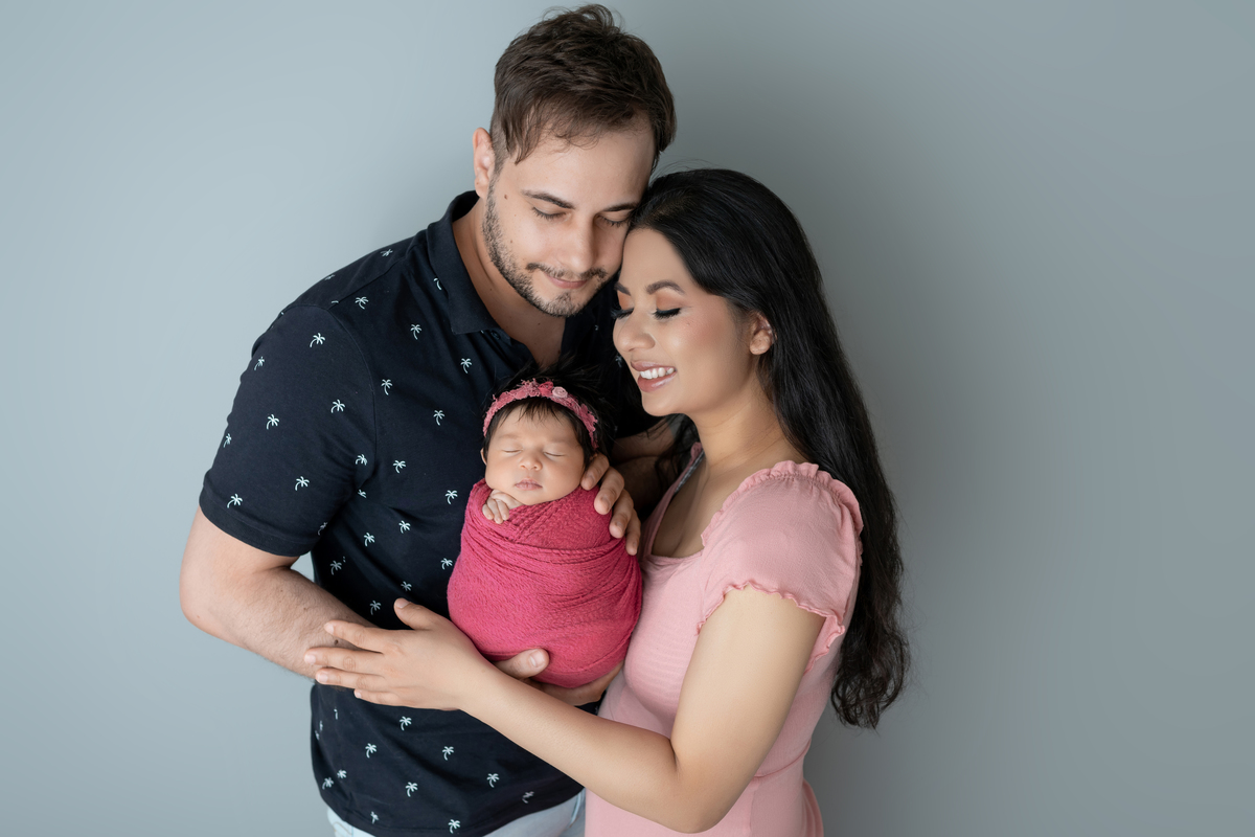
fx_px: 976
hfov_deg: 65.5
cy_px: 418
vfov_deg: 46.4
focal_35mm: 28
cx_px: 628
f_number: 4
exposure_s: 1/160
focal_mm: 28
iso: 100
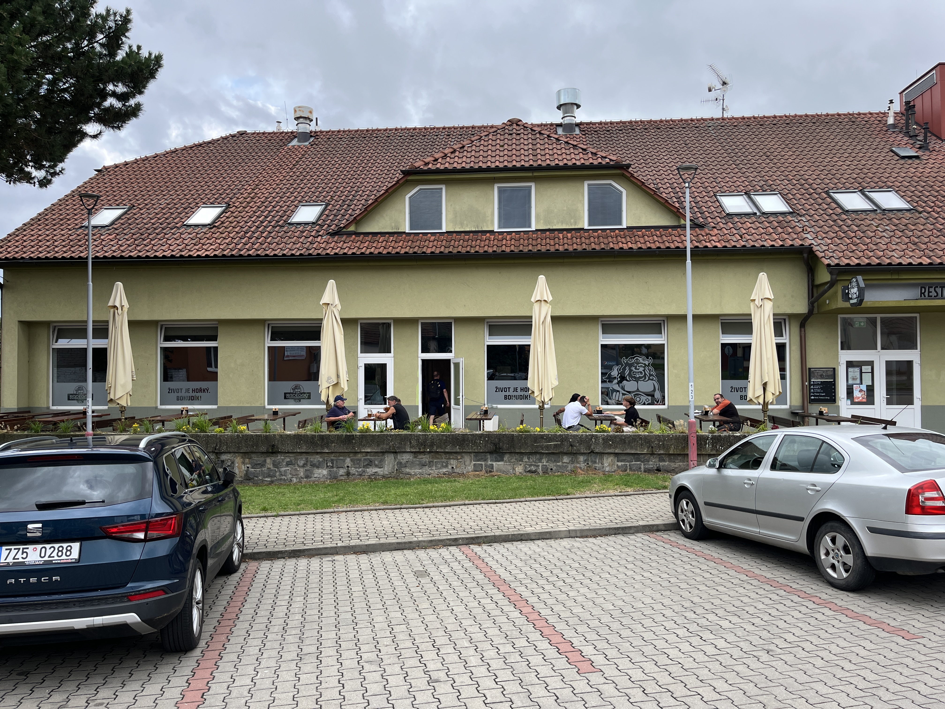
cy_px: 354
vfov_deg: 53.1
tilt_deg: +0.1
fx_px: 710
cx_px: 472
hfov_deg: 67.3
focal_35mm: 26
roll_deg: +0.0
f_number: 1.6
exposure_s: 1/1441
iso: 50
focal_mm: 5.1
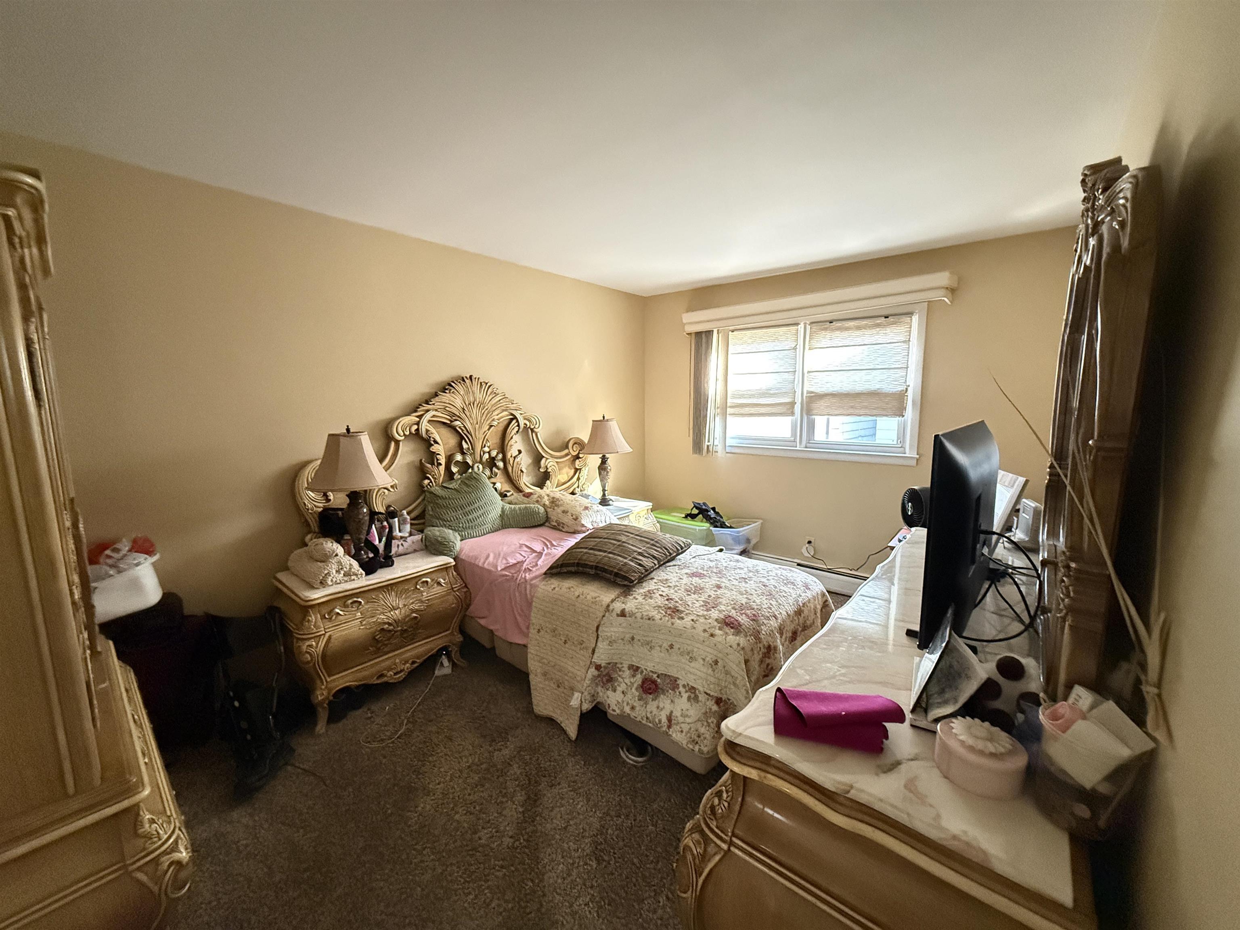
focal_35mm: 14
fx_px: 502
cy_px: 465
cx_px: 620
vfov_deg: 85.7
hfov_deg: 102.1
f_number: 2.2
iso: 1000
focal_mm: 2.22
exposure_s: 1/60
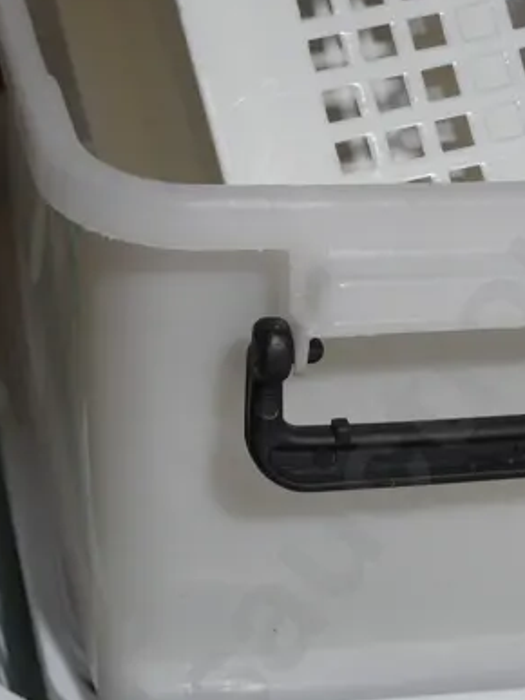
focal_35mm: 90
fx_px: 1821
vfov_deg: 21.6
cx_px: 339
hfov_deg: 16.4
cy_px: 537
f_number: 4
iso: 400
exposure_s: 1/60
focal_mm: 17
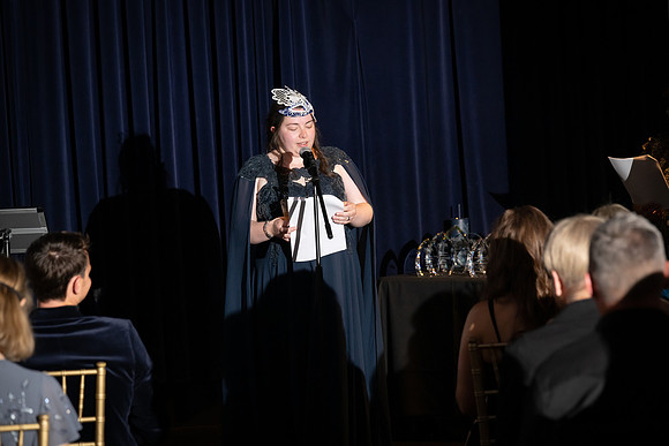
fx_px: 2788
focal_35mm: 150
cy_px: 223
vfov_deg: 9.2
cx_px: 334
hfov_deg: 13.7
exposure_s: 1/200
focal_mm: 150
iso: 2500
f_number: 5
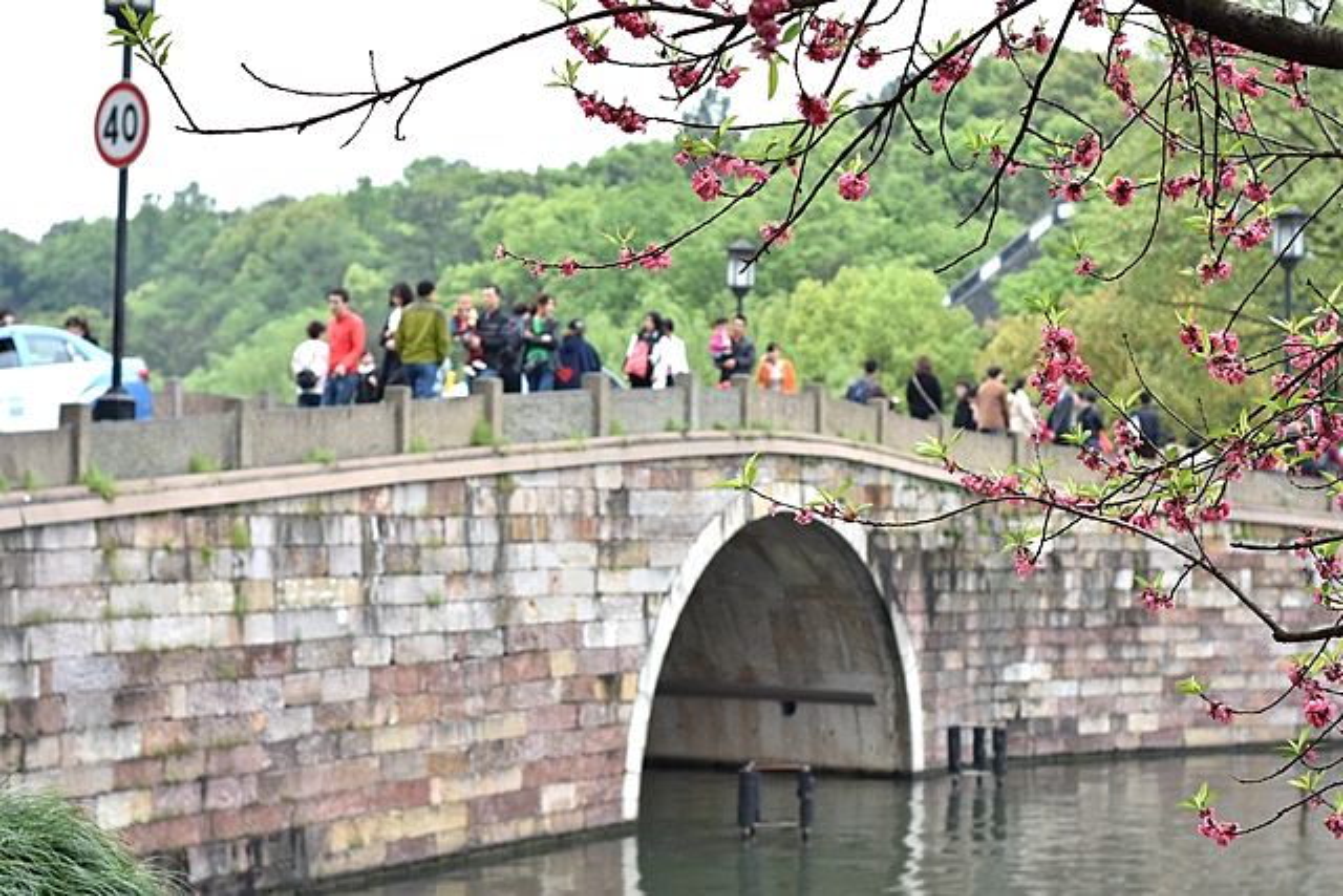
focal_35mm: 75
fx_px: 2798
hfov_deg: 27.0
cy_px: 448
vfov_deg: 18.2
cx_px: 672
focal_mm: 50
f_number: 4.5
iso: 200
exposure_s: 1/80
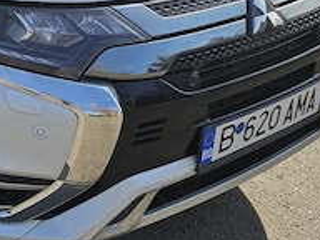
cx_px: -23
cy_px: 8
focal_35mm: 72
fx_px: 666
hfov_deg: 25.3
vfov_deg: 19.9
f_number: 1.7
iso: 20
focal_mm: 6.3
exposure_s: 1/1202
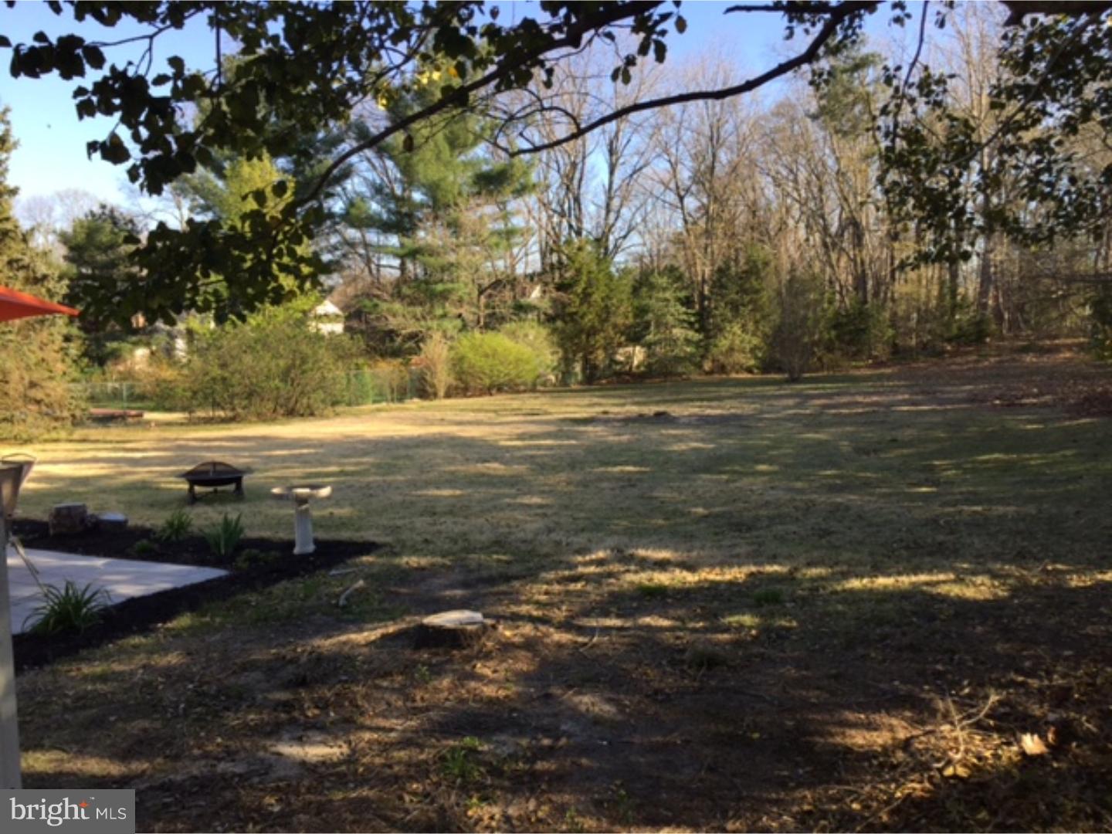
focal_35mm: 29
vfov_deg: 48.2
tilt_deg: -3.9
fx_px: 932
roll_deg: +0.5
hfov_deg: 61.7
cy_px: 417
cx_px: 556
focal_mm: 4.15
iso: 32
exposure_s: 1/471
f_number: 2.2
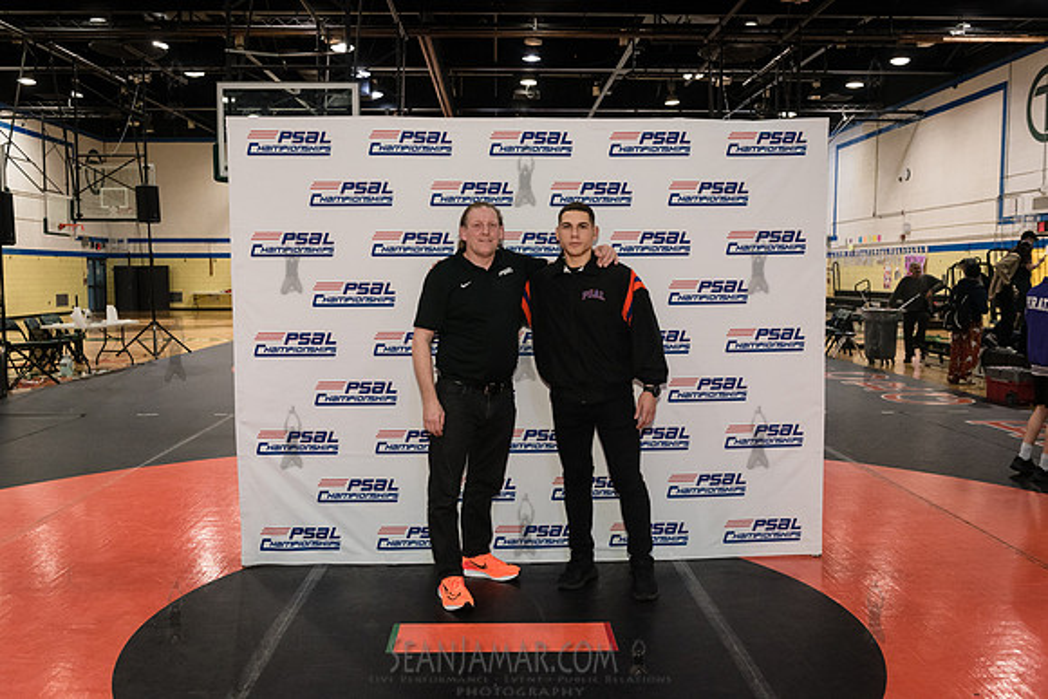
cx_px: 524
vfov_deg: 41.1
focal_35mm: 32
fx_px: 932
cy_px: 350
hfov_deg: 58.7
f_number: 5
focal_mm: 32
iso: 4000
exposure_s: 1/160
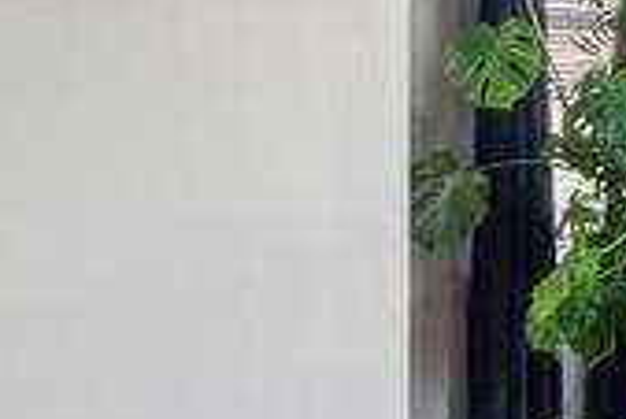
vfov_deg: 14.9
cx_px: 1093
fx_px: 1584
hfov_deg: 18.2
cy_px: 43
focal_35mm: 91
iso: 200
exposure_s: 1/60
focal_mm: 10
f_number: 8
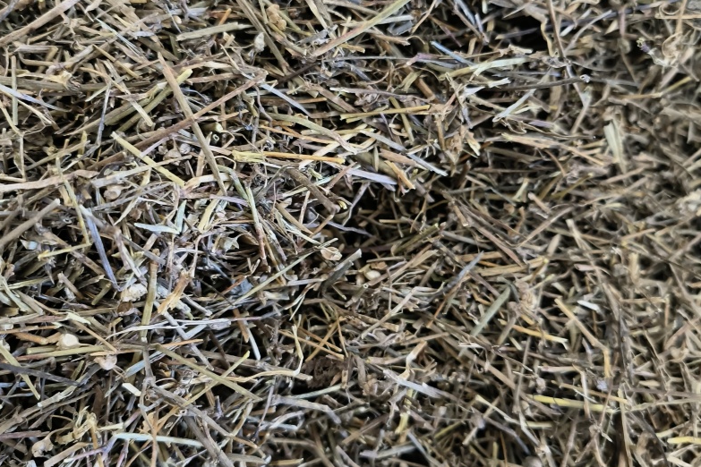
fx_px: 662
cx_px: 349
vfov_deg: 38.9
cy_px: 225
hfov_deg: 55.8
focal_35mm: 34
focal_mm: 5.42
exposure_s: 1/50
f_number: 1.8
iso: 548
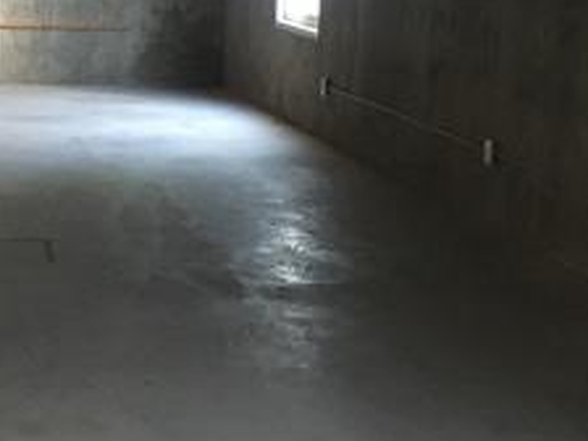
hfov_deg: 22.5
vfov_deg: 17.7
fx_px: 1410
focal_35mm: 83
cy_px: 116
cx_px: -24
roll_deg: +0.7
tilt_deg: -8.1
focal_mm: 4.15
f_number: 2.2
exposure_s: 1/15
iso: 320
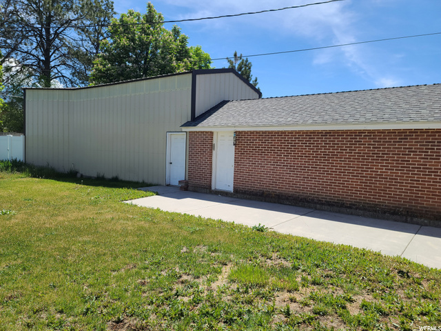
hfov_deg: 69.4
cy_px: 166
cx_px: 220
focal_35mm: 25
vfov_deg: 54.9
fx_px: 318
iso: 16
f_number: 1.8
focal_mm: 7
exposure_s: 1/773
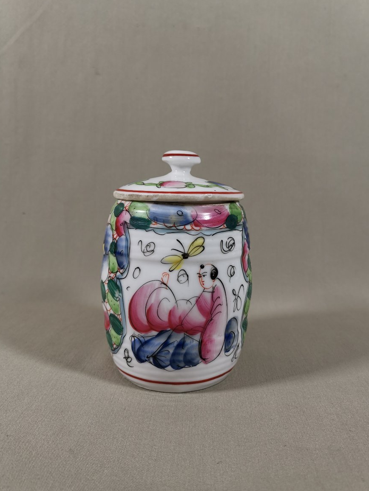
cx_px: 186
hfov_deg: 49.8
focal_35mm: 28
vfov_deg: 63.4
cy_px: 238
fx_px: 398
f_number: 1.8
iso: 80
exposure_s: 1/100
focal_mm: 4.75
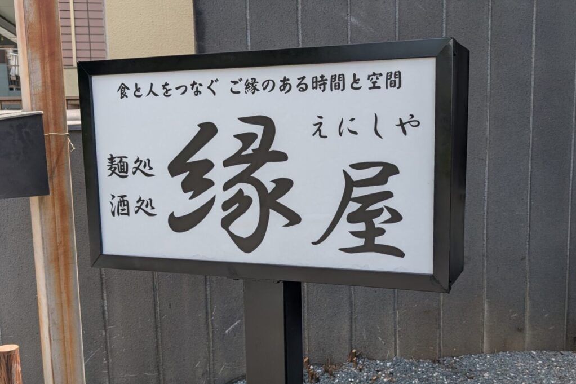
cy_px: 179
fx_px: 400
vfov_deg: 51.2
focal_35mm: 25
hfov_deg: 71.5
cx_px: 288
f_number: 1.68
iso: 20
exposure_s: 1/368
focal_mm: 6.9
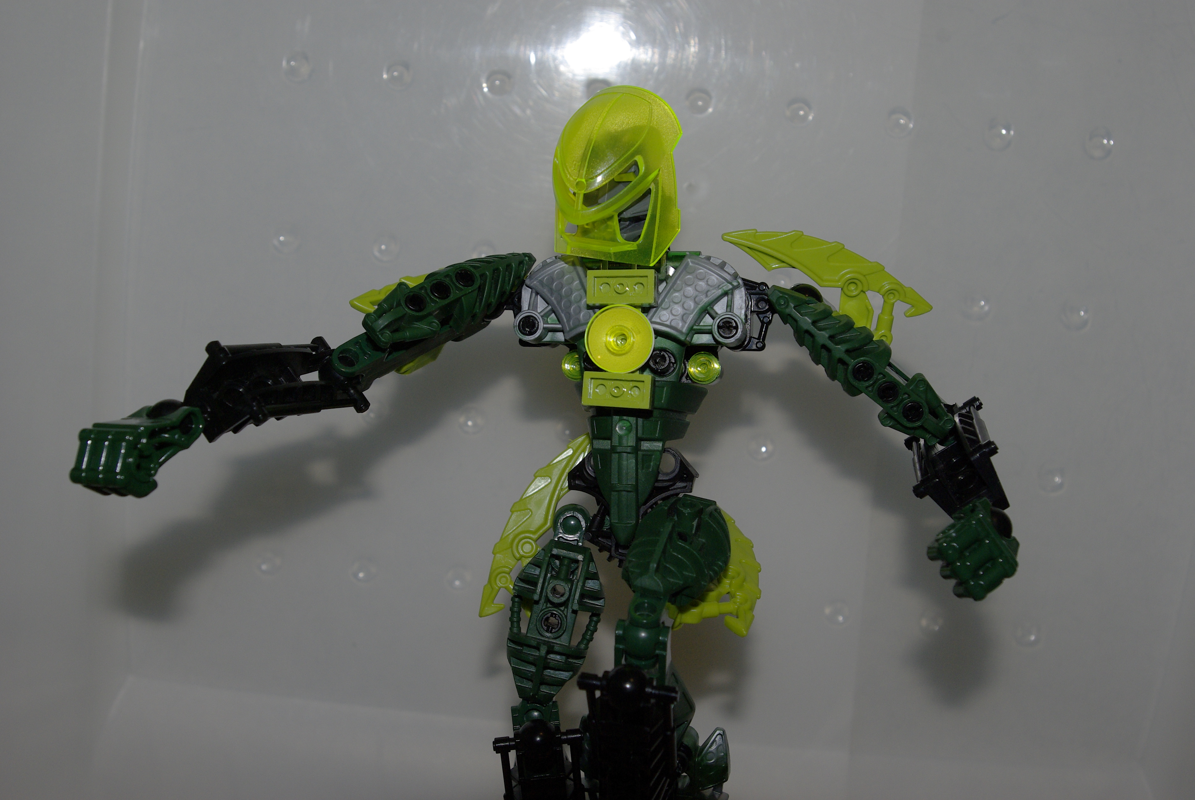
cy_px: 400
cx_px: 598
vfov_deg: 27.3
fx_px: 1645
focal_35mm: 50
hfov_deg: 39.9
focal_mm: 33
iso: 400
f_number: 8
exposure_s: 1/45
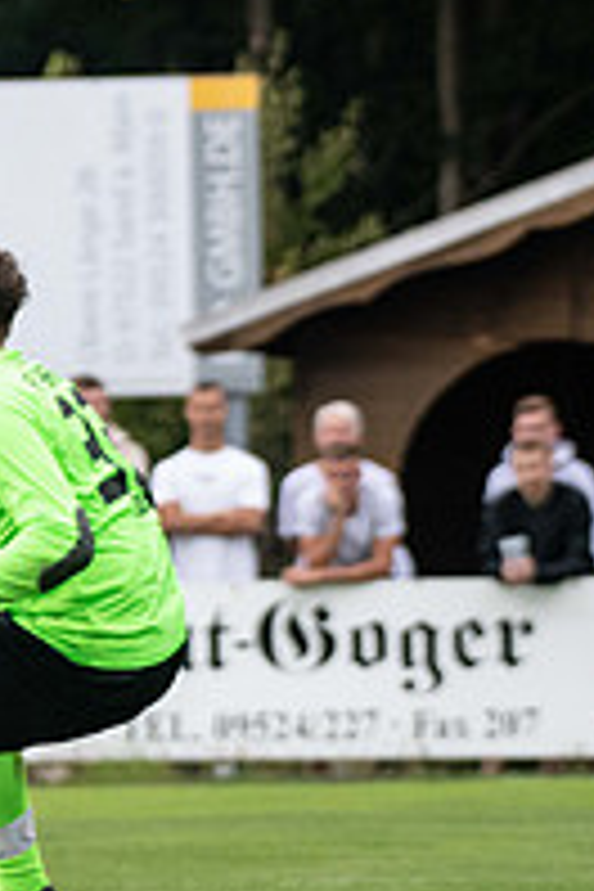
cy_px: 392
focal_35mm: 615
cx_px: -611
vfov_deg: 3.4
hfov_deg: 2.2
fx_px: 15220
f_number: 5.6
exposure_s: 1/1600
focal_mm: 200
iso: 1600
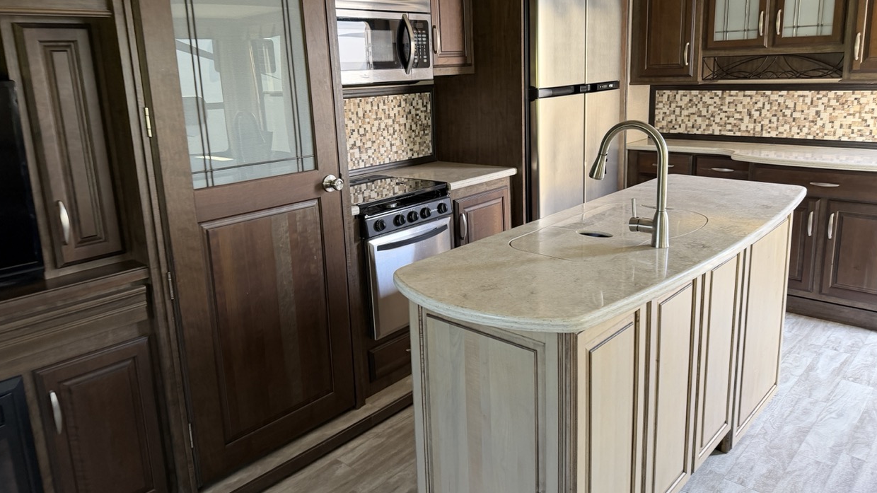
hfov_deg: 69.9
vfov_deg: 42.7
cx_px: 442
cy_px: 203
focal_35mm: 27
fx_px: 628
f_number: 1.78
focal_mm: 6.76
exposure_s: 1/60
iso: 250
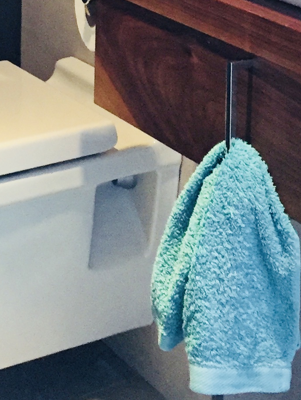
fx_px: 1205
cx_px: 252
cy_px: -229
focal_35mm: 104
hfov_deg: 14.1
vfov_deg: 16.8
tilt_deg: -1.8
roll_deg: -0.5
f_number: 2.2
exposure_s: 1/33
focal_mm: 4.15
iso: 200
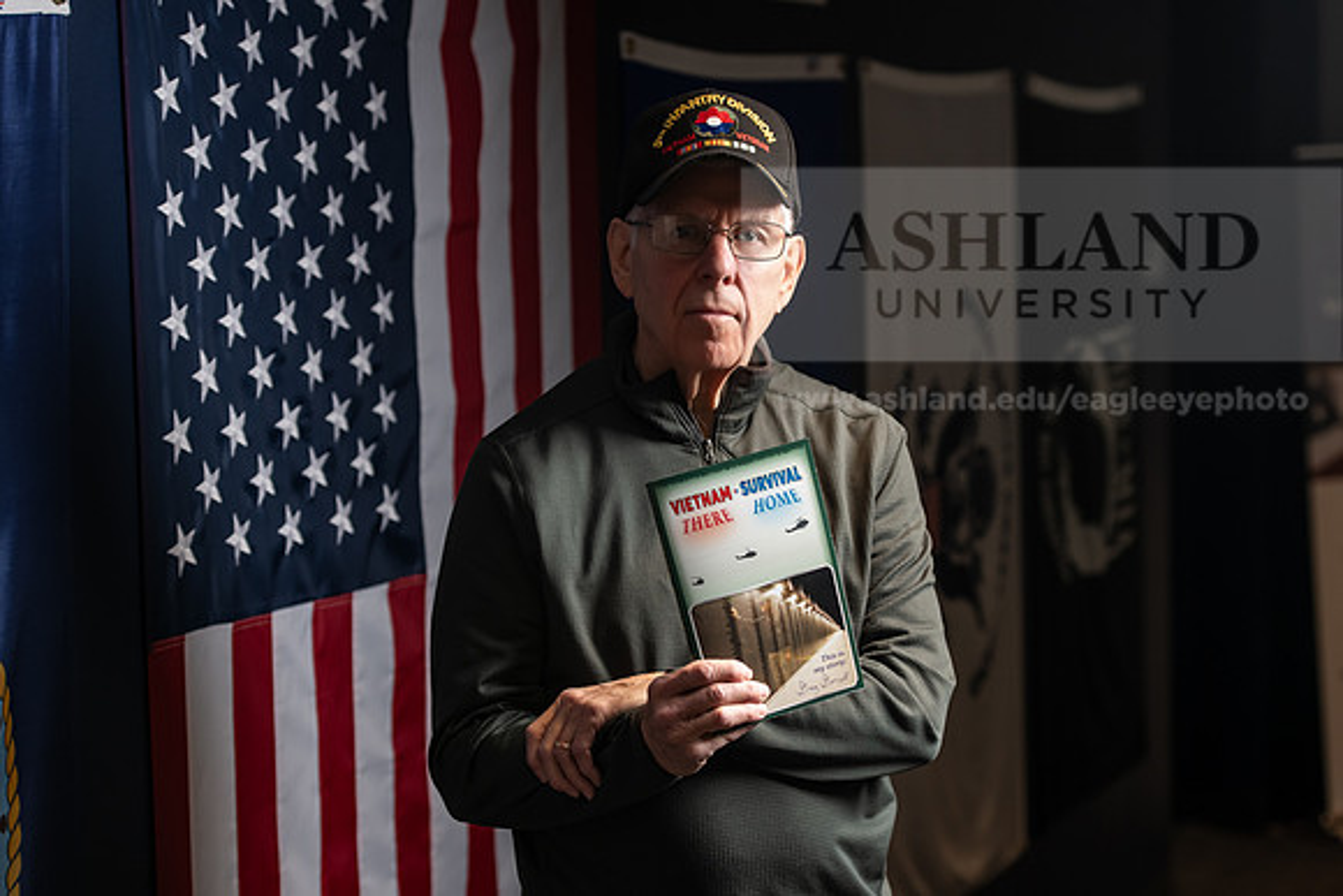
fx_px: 3454
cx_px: 670
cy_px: 469
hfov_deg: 22.0
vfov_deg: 14.8
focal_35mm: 93
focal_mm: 85
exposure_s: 1/200
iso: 640
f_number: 3.5
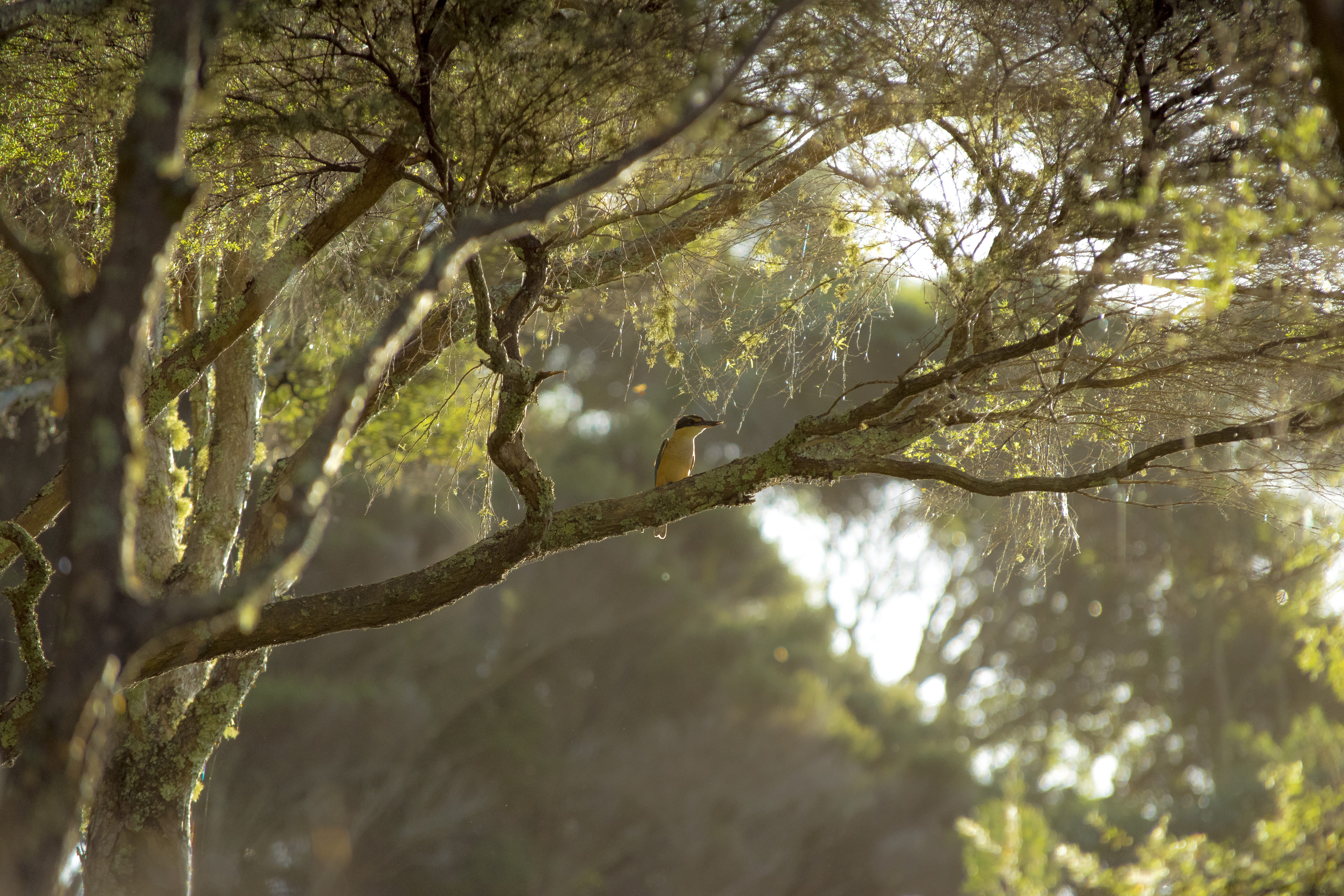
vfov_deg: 5.0
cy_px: 448
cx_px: 672
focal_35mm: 278
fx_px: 10359
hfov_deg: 7.4
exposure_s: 1/1000
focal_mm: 185
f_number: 5.6
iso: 640
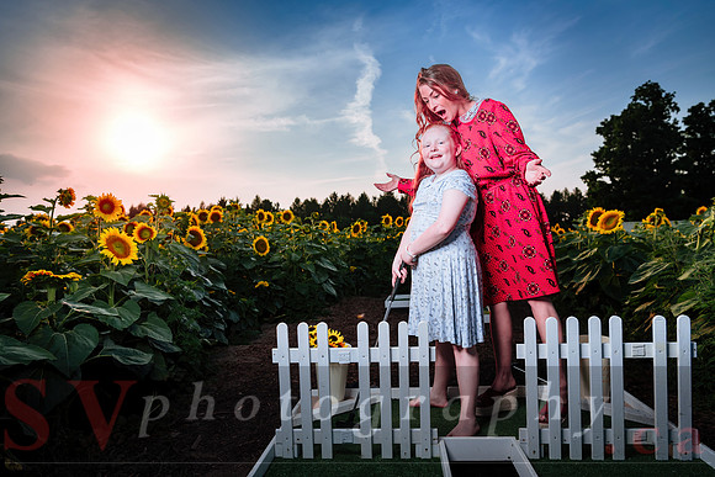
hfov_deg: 69.4
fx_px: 516
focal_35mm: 26
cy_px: 238
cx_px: 358
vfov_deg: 49.6
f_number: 4.5
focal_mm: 26
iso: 64
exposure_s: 1/250
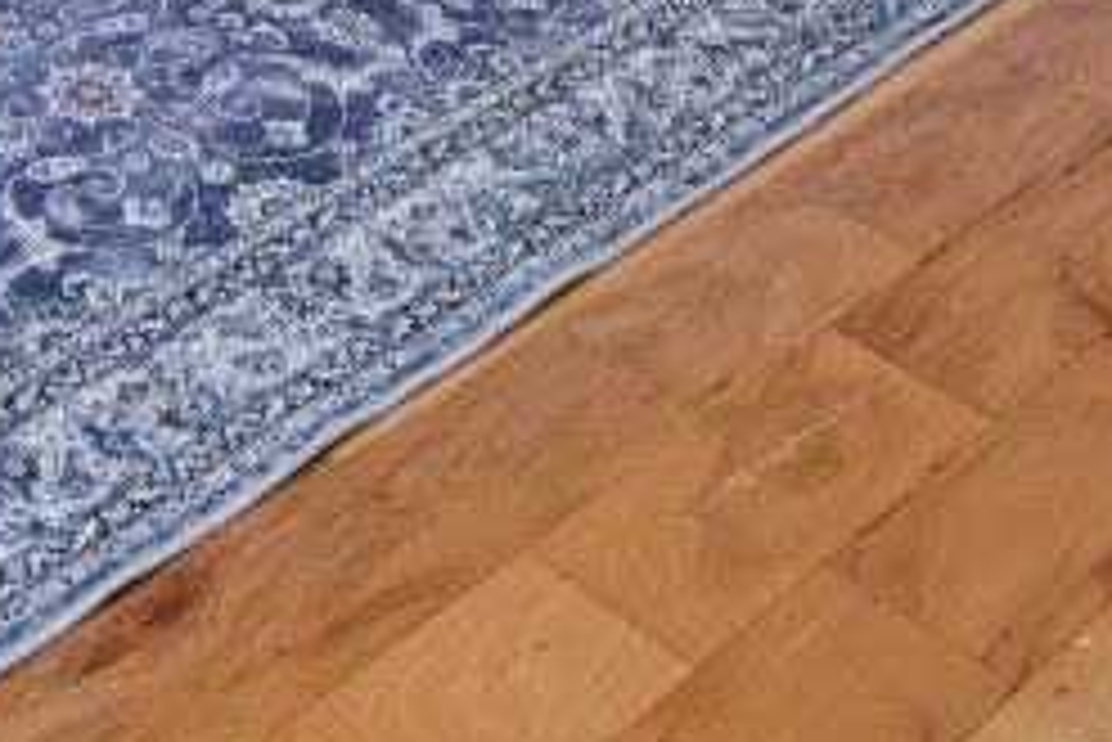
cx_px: 0
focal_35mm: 85
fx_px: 2627
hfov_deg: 22.9
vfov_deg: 11.0
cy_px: -1448
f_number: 4.5
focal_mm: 14
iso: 200
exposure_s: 1/80
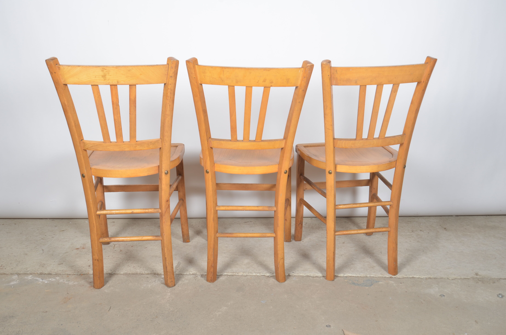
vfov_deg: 36.7
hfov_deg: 53.2
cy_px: 168
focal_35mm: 36
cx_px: 253
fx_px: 505
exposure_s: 1/125
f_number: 11
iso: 100
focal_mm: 24
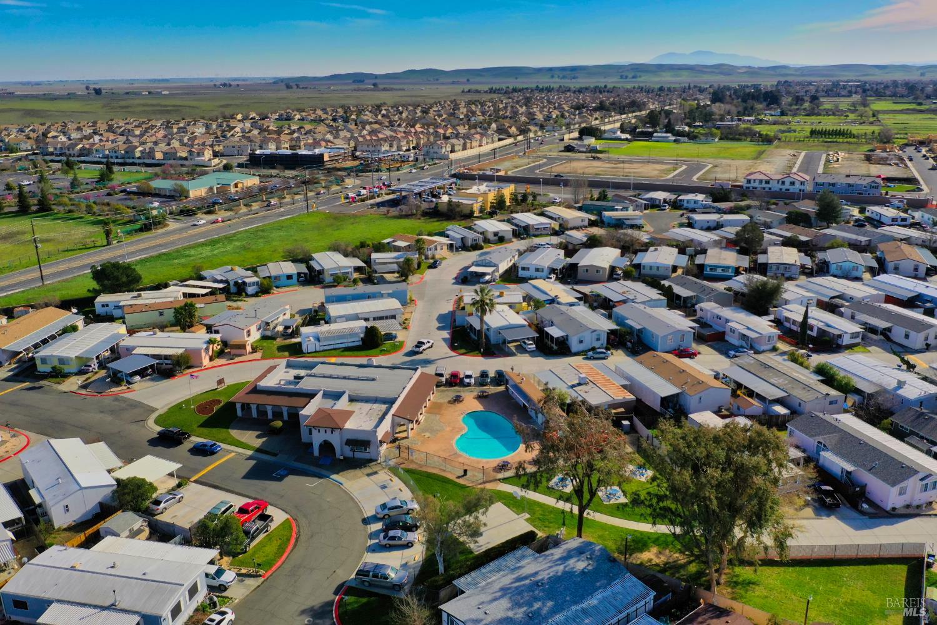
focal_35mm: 28
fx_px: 729
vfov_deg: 46.4
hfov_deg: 65.5
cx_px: 468
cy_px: 312
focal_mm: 10.26
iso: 100
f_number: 4.5
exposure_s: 1/120
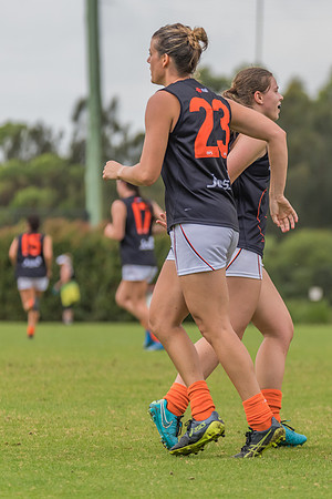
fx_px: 6247
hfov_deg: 3.0
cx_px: 302
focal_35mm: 452
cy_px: 244
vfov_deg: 4.6
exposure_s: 1/1250
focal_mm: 280
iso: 640
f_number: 5.6
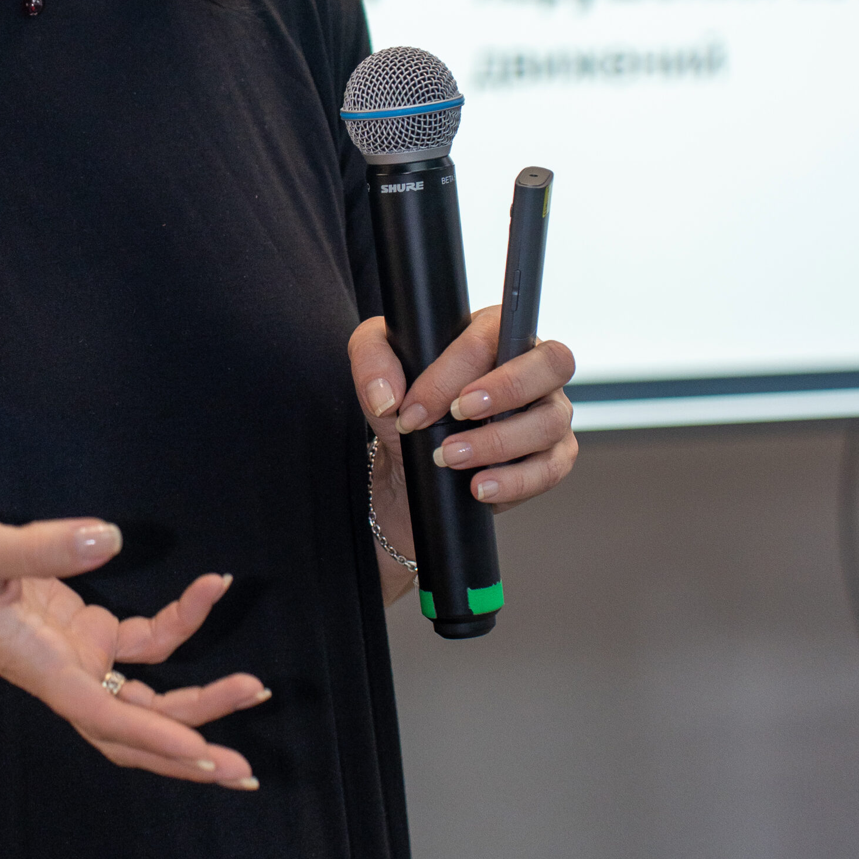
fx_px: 4576
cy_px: 167
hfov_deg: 10.7
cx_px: 138
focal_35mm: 163
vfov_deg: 10.7
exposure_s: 1/200
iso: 1000
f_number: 3.2
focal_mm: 75
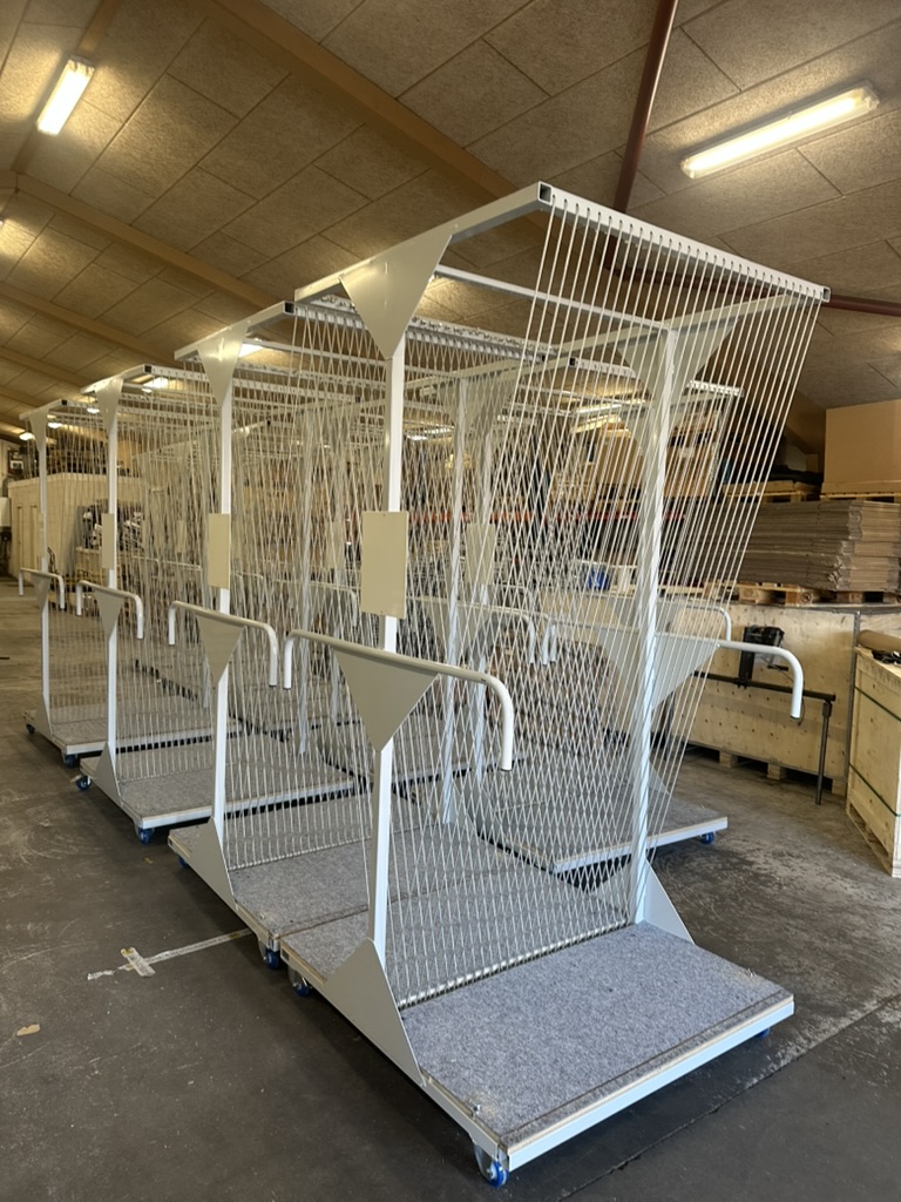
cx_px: 450
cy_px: 601
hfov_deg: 56.8
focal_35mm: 24
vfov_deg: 71.6
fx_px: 833
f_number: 1.78
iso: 160
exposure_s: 1/50
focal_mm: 6.86
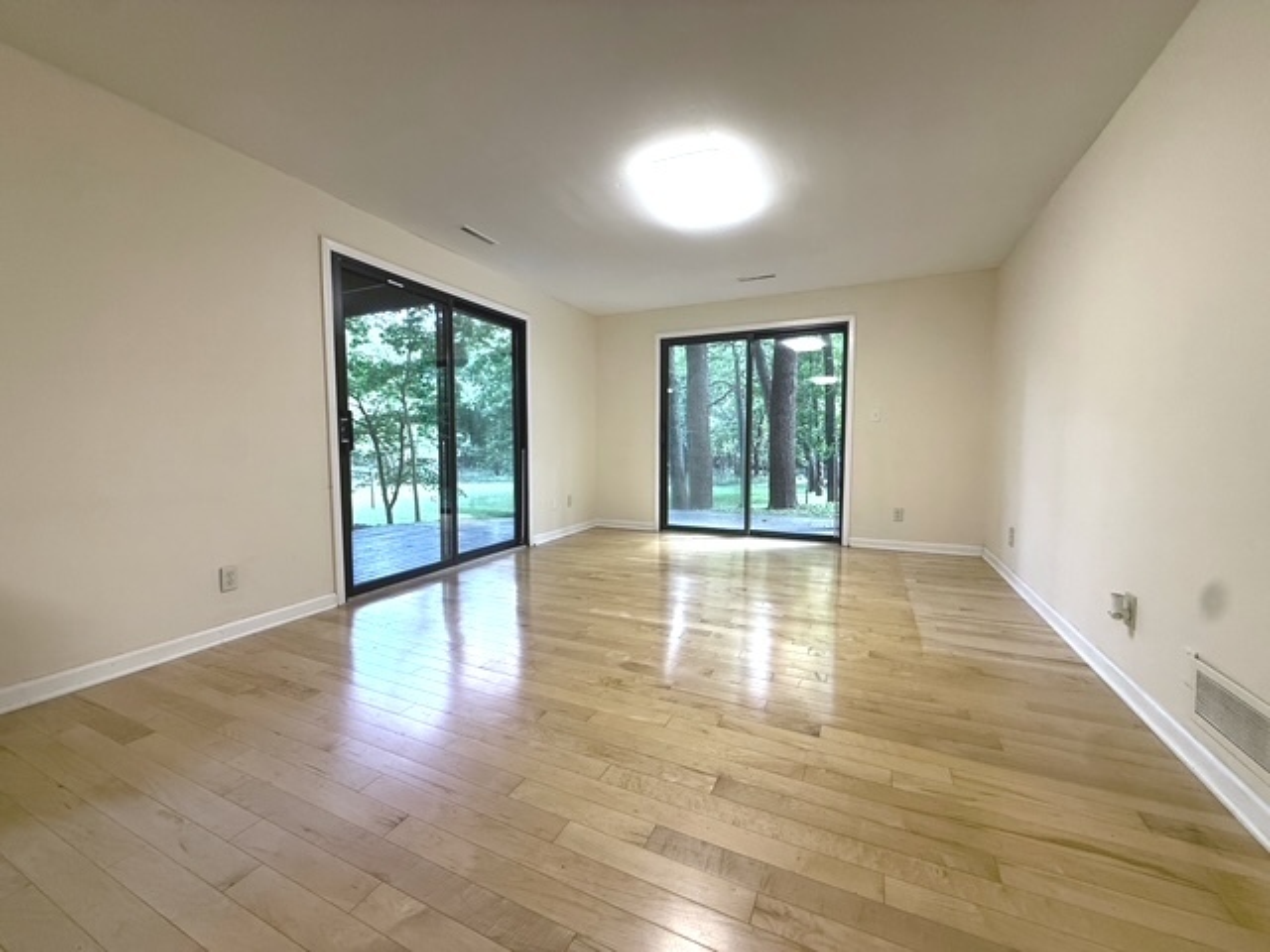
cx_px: 635
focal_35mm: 14
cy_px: 476
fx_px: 514
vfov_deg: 85.7
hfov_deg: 102.1
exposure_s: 1/120
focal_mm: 2.22
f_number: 2.2
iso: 200
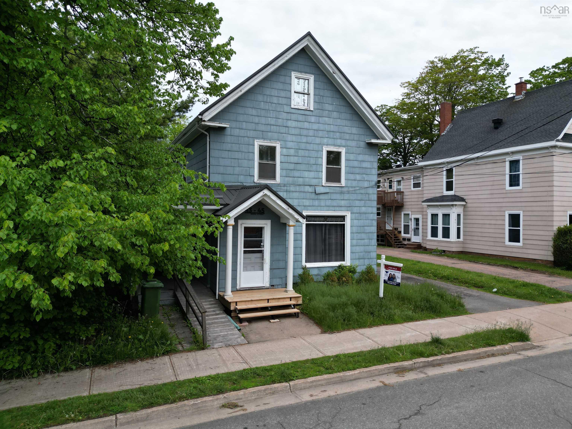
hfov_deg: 71.6
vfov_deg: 56.8
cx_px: 286
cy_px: 214
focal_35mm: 24
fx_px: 397
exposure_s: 1/2500
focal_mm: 6.72
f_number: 1.7
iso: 110
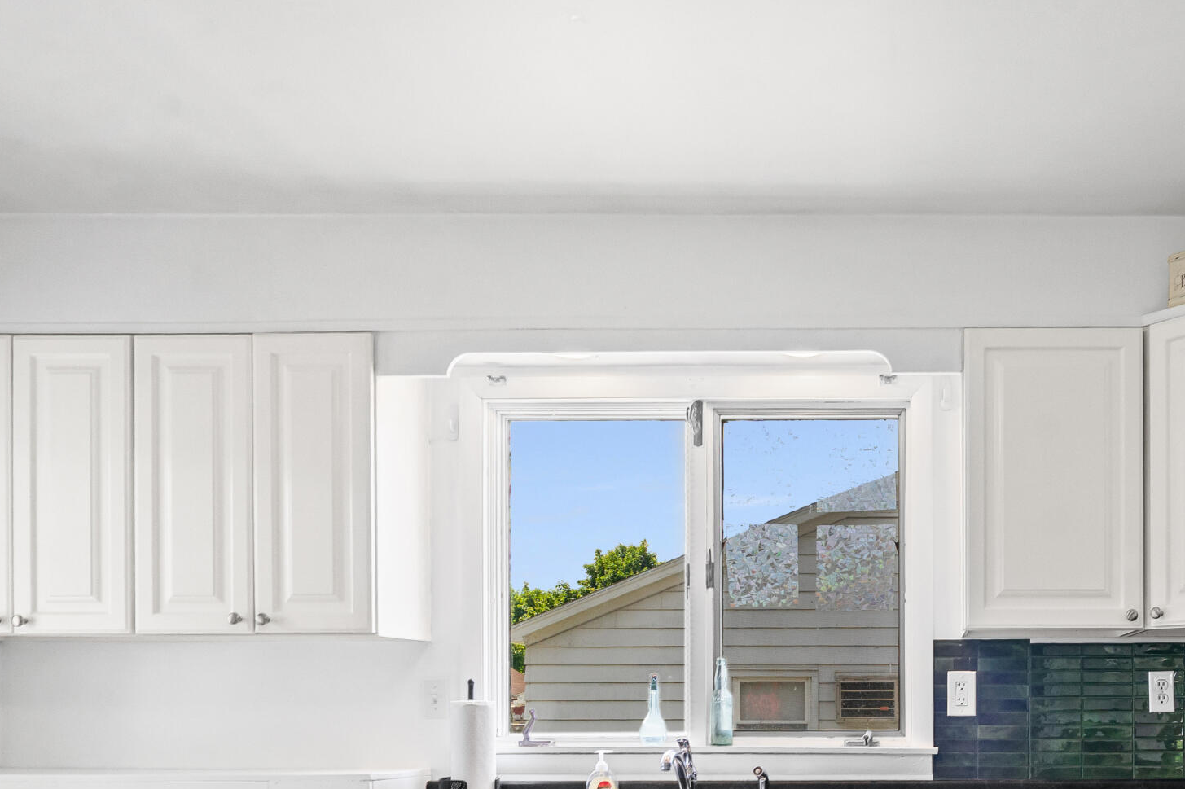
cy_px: 701
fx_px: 1086
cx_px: 942
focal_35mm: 33
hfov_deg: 53.6
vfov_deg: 37.5
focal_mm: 16
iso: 320
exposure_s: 1/13
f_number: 8
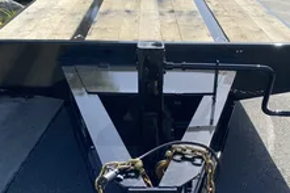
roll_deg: -1.3
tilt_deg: -27.9
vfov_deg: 27.2
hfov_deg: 40.3
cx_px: 155
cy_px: 138
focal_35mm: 49
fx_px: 394
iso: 32
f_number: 1.8
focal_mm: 4.25
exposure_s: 1/1927
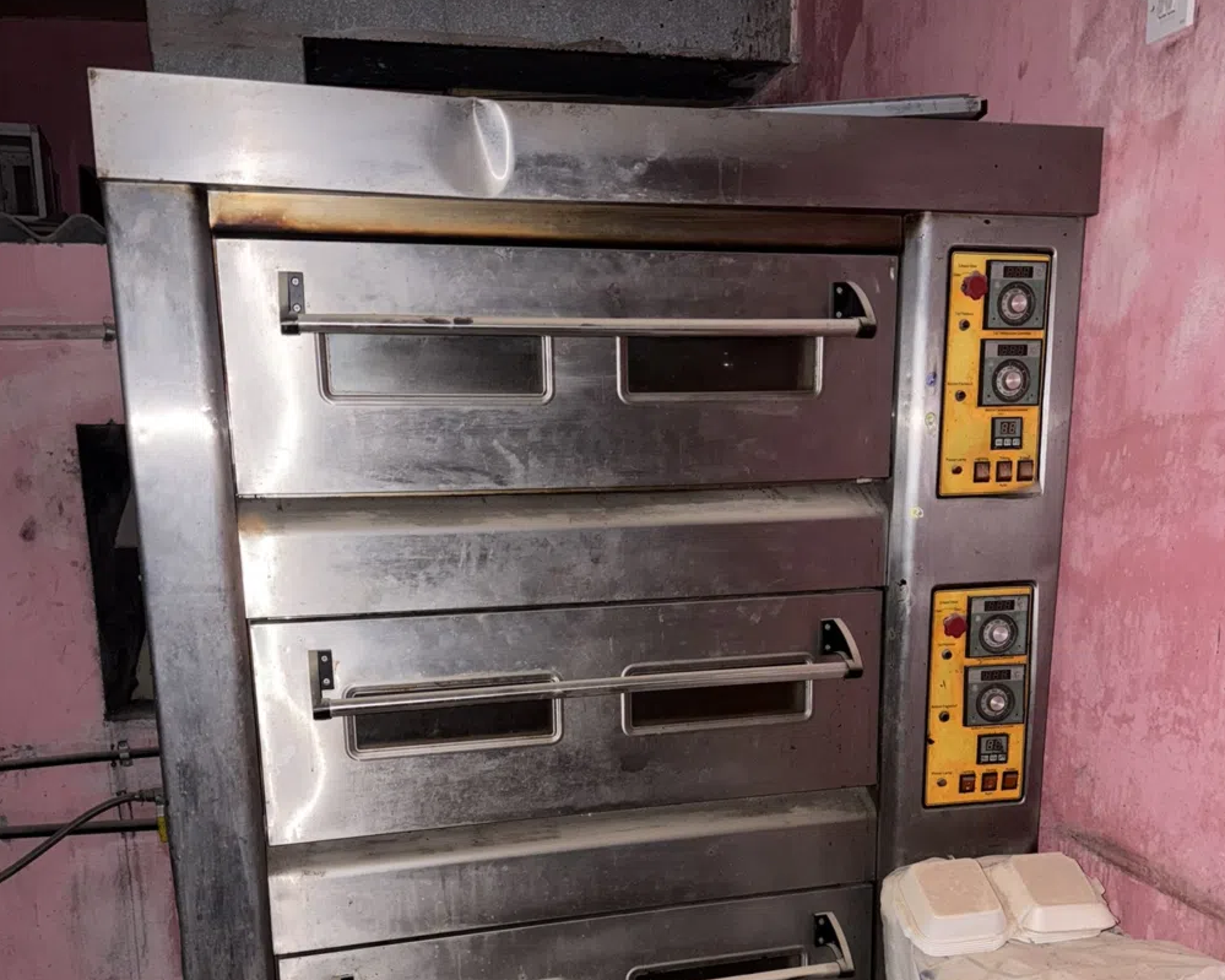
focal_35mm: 32
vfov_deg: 44.7
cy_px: 692
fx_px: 1160
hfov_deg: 55.7
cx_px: 620
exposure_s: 1/4
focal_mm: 6.76
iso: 80
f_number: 1.78
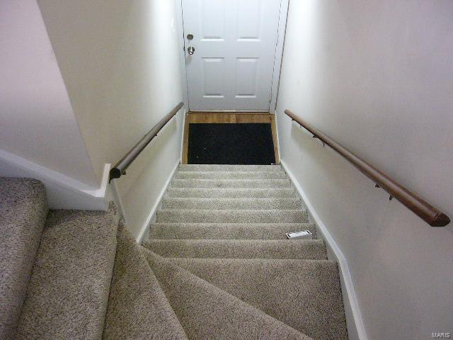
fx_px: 458
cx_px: 226
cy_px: 170
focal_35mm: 35
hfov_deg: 52.6
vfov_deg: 40.7
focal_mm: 5.8
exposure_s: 1/20
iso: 400
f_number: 2.8
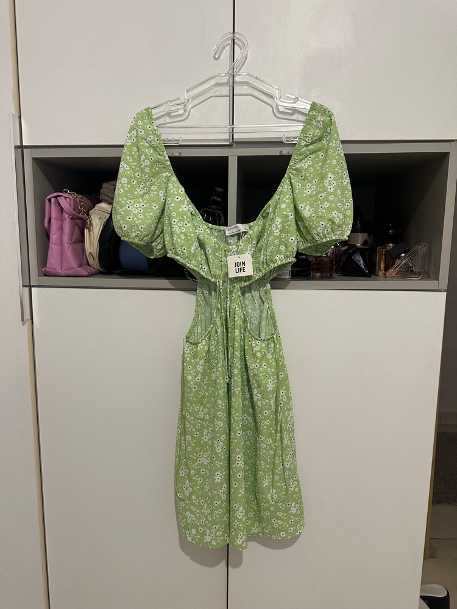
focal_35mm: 24
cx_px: 228
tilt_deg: -8.4
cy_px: 304
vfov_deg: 71.6
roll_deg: +1.1
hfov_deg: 56.8
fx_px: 422
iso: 250
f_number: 1.78
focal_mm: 6.86
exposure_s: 1/60
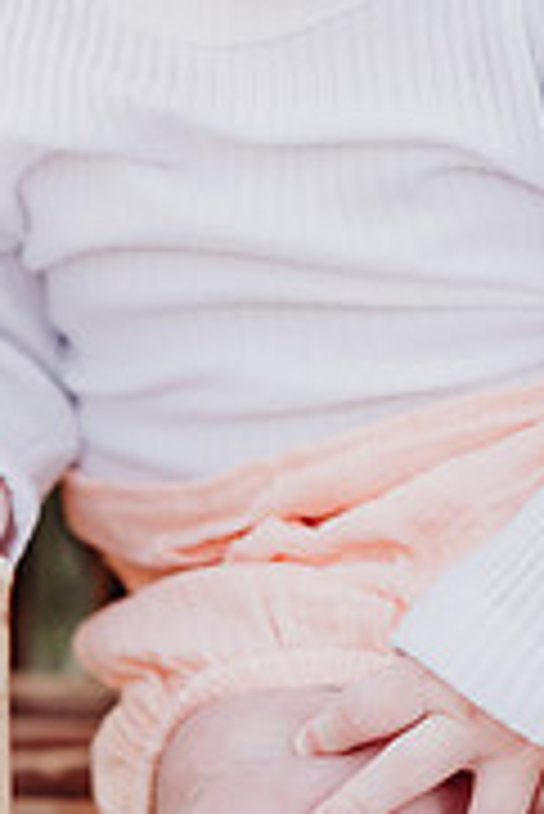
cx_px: 369
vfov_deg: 9.7
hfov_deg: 6.5
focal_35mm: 211
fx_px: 4773
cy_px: 4
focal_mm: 85
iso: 320
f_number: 2.5
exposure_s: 1/320
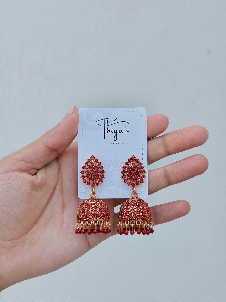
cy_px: 151
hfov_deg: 28.0
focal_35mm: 52
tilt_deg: -5.0
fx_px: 453
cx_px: 113
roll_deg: -0.2
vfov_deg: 36.8
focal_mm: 5.96
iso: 40
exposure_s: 1/1241
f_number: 1.6
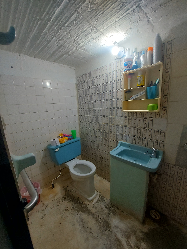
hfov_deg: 89.9
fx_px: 94
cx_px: 94
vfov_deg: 106.2
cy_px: 124
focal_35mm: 13
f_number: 2.2
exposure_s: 1/60
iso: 100
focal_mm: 1.74
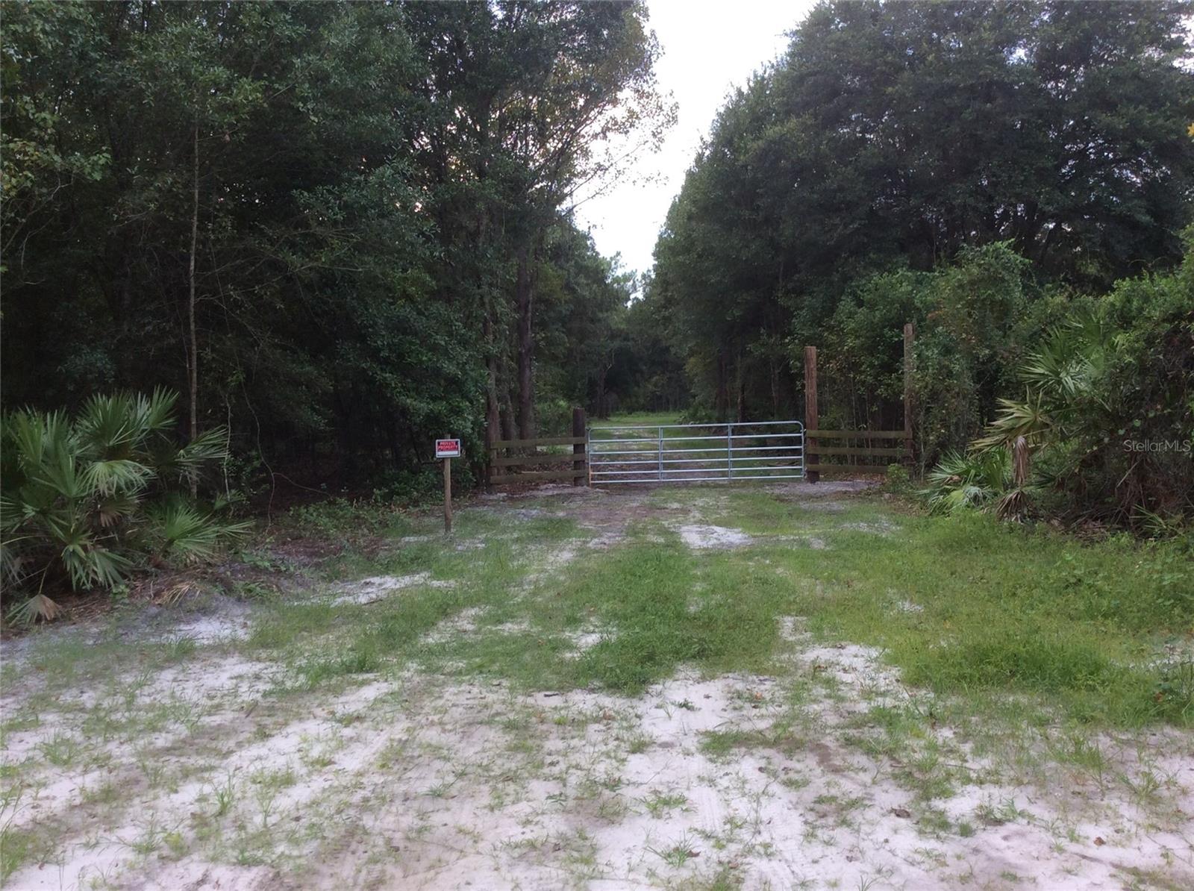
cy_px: 446
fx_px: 1102
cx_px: 597
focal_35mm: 32
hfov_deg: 56.9
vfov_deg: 44.0
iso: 32
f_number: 2.4
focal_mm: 3.3
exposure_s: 1/217
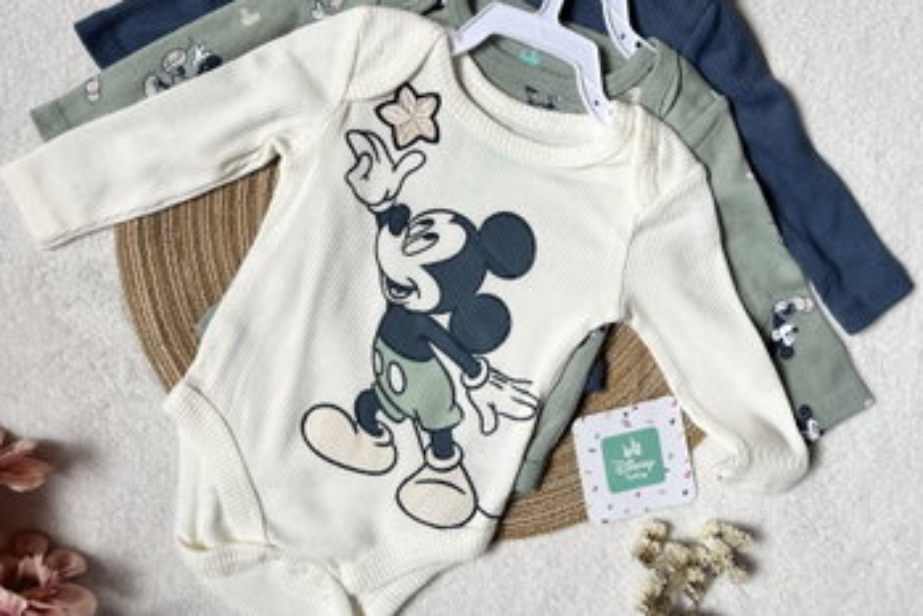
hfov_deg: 60.2
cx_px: 428
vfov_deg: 42.0
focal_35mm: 31
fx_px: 795
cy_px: 222
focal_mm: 5.1
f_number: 1.6
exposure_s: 1/122
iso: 50
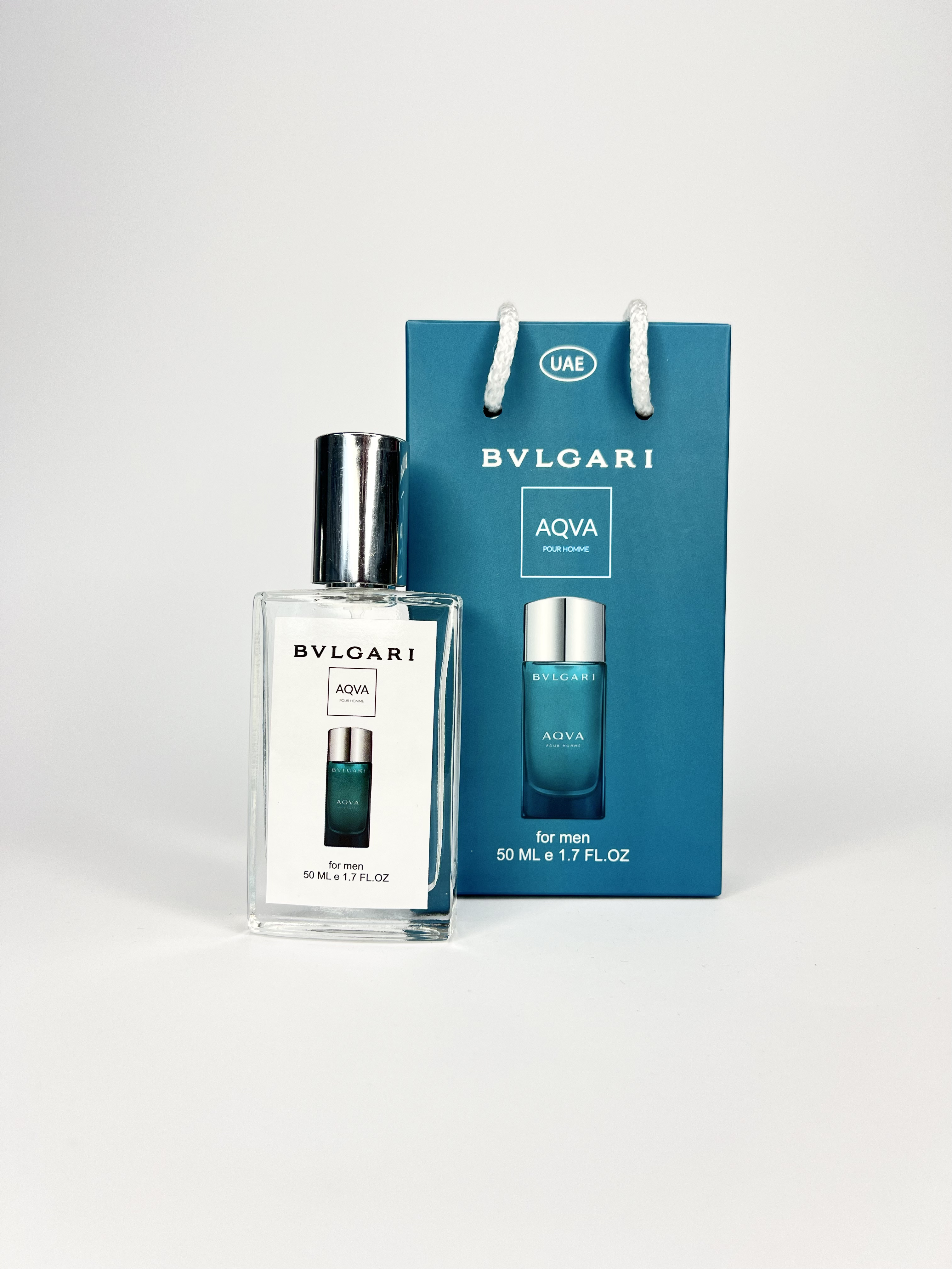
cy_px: 634
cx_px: 476
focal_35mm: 26
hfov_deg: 53.1
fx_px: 953
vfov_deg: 67.3
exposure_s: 1/387
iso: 50
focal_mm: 5.7
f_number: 1.5
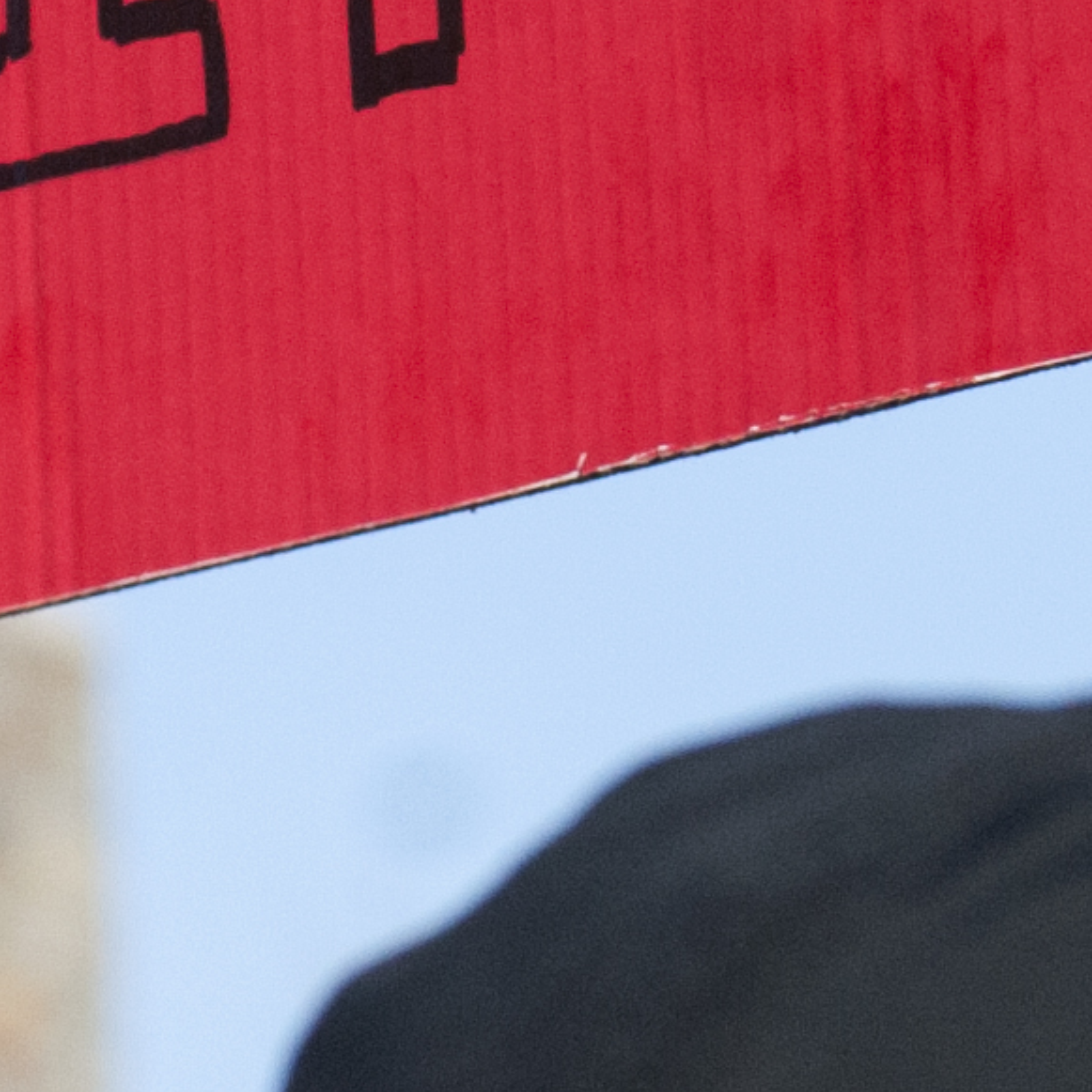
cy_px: -583
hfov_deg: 2.6
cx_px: 1152
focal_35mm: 681
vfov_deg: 2.6
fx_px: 24305
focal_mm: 80
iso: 250
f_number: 8
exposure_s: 1/1000
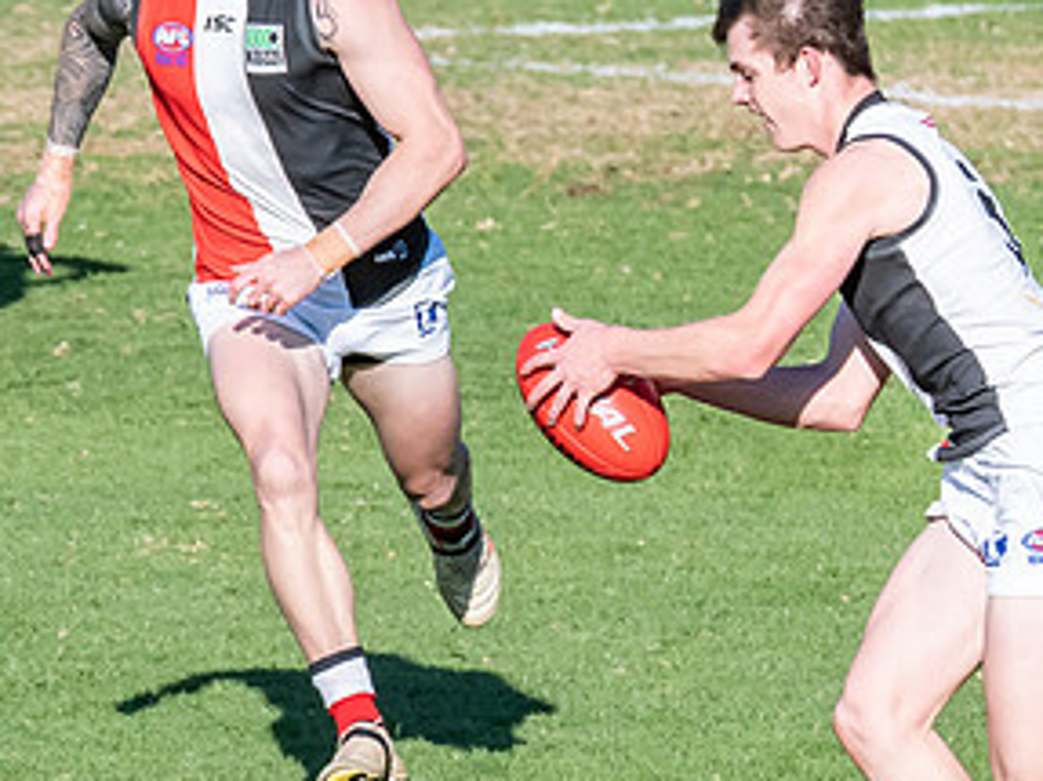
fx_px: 52285
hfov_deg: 1.1
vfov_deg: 0.9
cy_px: 862
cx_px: 1076
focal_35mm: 1736
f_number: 10
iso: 800
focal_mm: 380
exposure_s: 1/2000
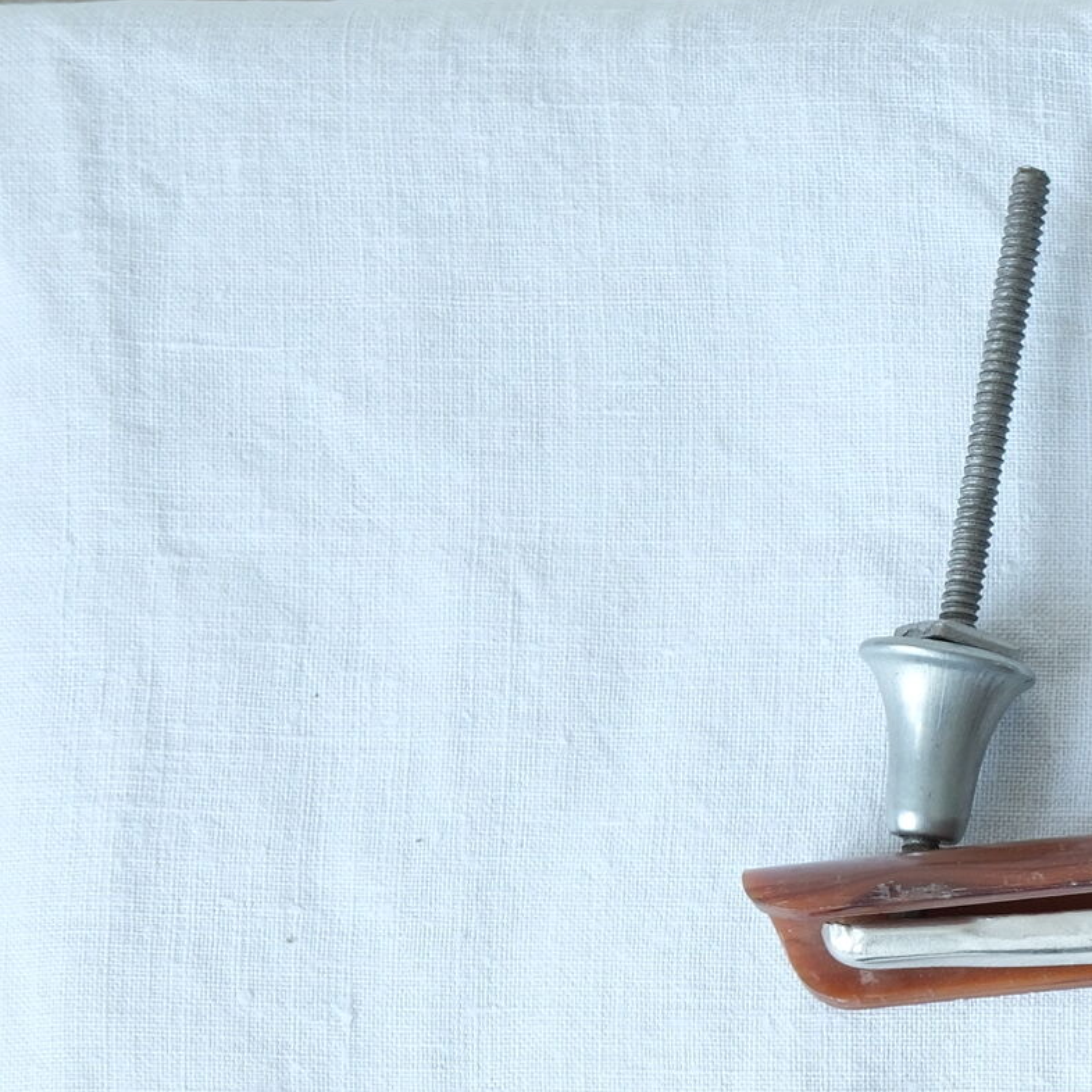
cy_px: 1606
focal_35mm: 137
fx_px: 4890
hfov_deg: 11.3
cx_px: 2287
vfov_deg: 12.2
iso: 200
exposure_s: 1/30
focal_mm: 21.9
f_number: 6.4
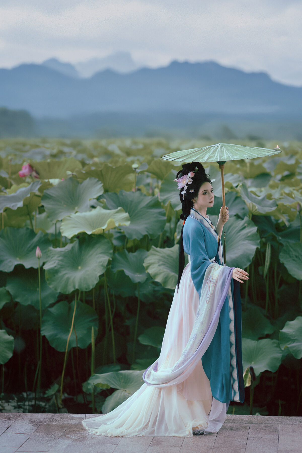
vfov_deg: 23.4
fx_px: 1095
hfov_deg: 15.7
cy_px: 226
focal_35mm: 87
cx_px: 151
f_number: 2
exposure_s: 1/500
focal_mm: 85
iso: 200
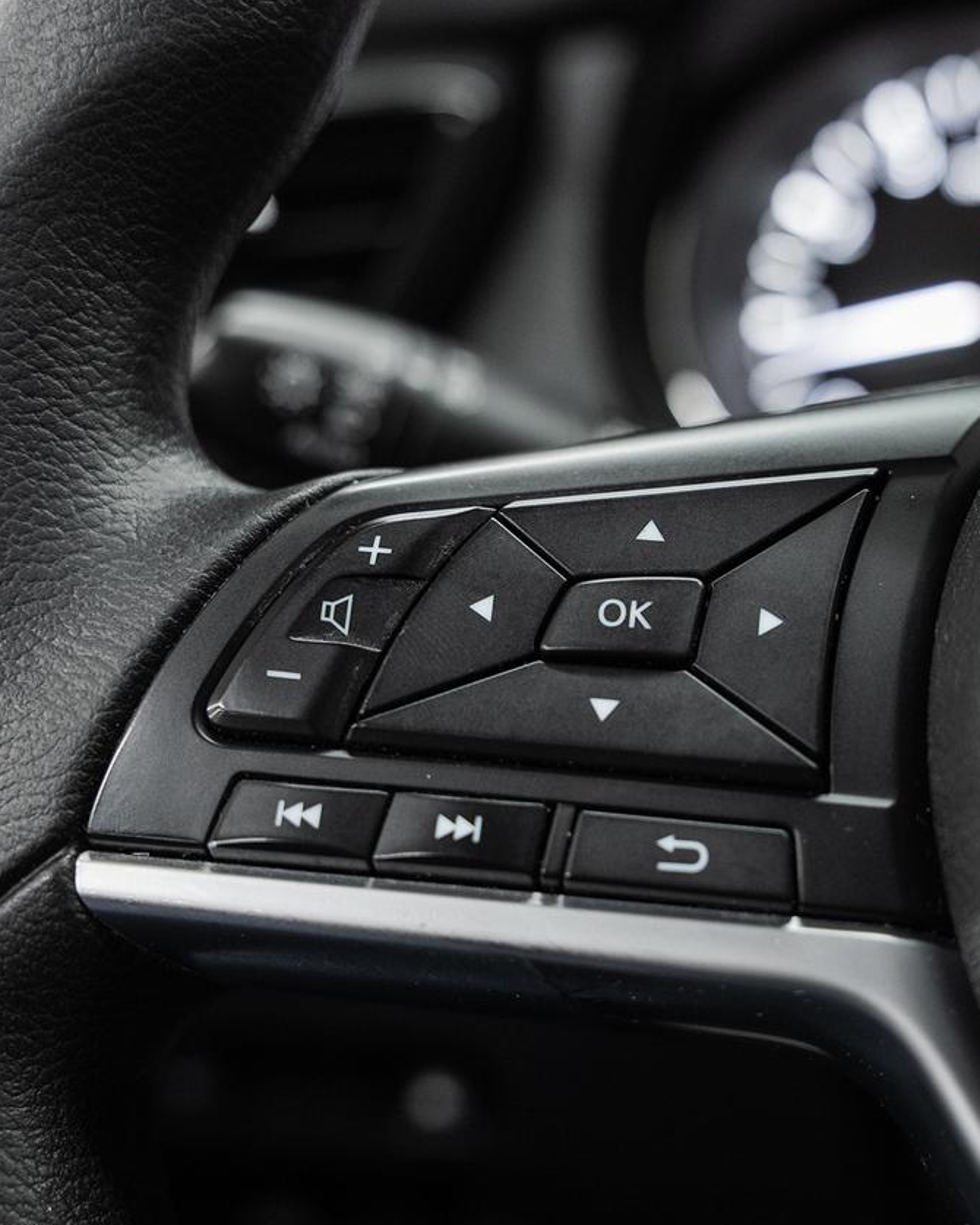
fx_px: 2066
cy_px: 626
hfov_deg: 26.6
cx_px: 627
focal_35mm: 57
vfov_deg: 33.0
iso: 1000
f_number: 3.5
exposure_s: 1/30
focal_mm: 35.3
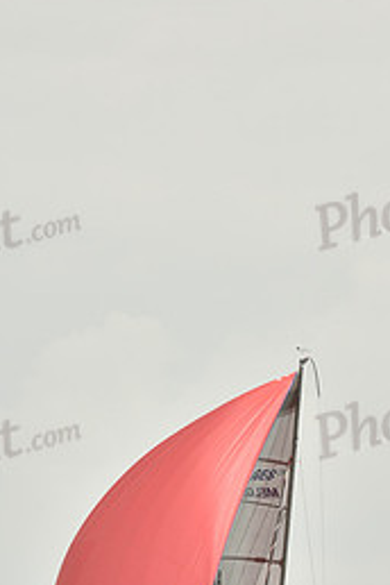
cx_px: 198
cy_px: 551
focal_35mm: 450
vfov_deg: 4.6
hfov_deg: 3.1
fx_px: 7312
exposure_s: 1/1250
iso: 320
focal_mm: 200
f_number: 7.1
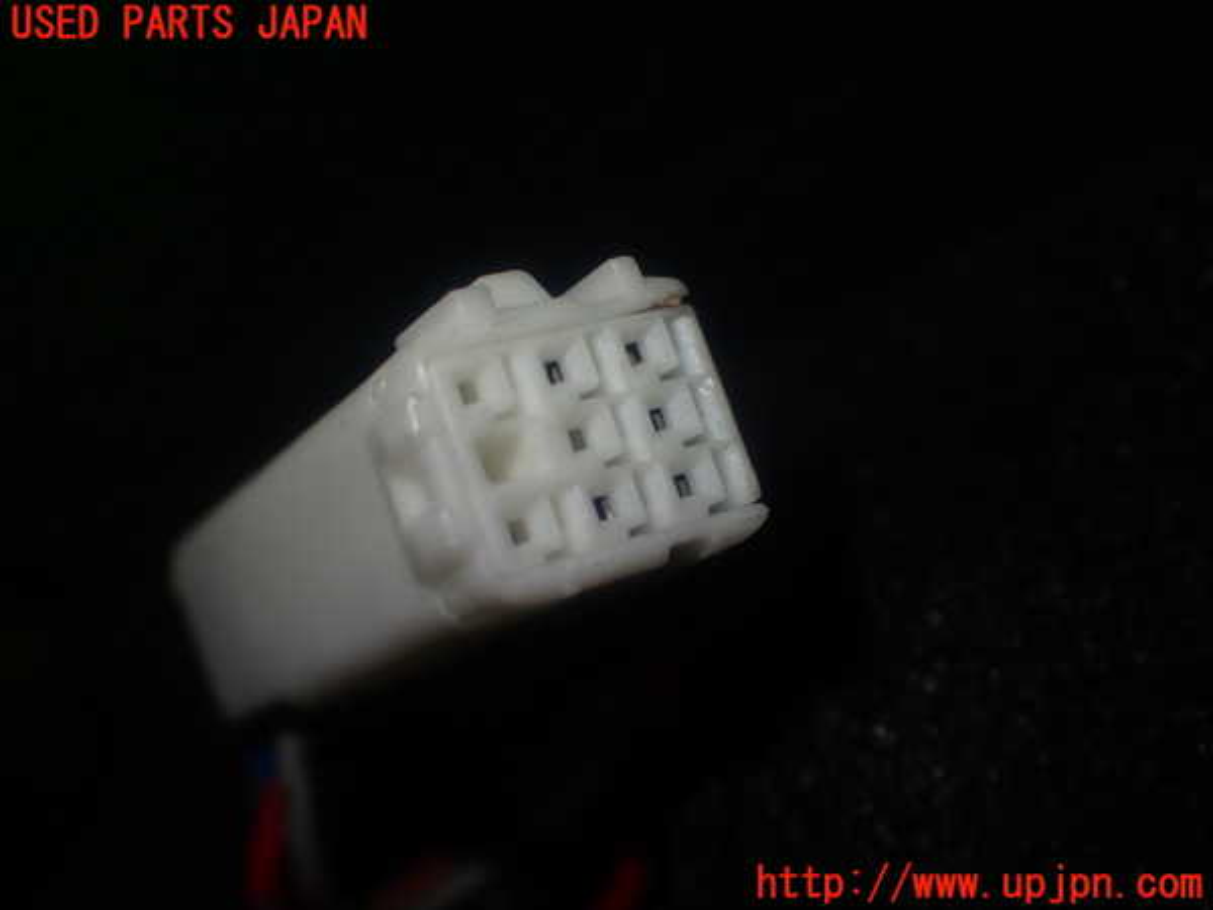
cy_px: 455
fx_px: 1892
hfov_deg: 35.5
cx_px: 606
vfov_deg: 27.0
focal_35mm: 54
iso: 100
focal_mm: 9.65
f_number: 3.3
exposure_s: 1/100
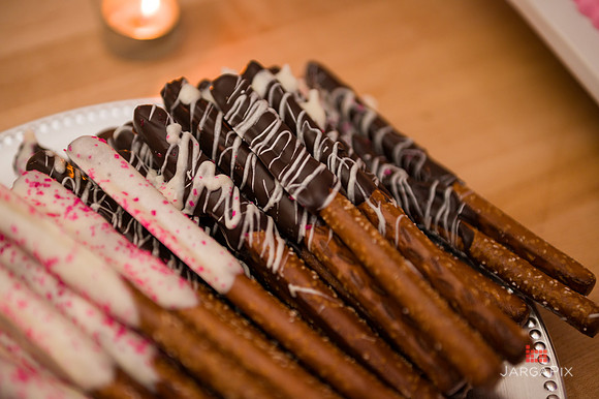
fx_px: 915
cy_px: 200
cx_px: 300
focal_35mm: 55
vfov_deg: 24.6
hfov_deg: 36.3
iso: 640
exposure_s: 1/200
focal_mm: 55
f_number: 3.2
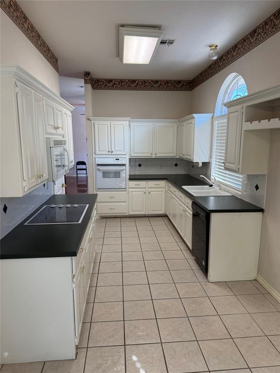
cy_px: 186
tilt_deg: -10.0
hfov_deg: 56.8
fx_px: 259
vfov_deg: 71.6
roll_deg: -0.9
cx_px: 140
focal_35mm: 24
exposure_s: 1/120
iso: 160
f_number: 1.78
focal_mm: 6.76
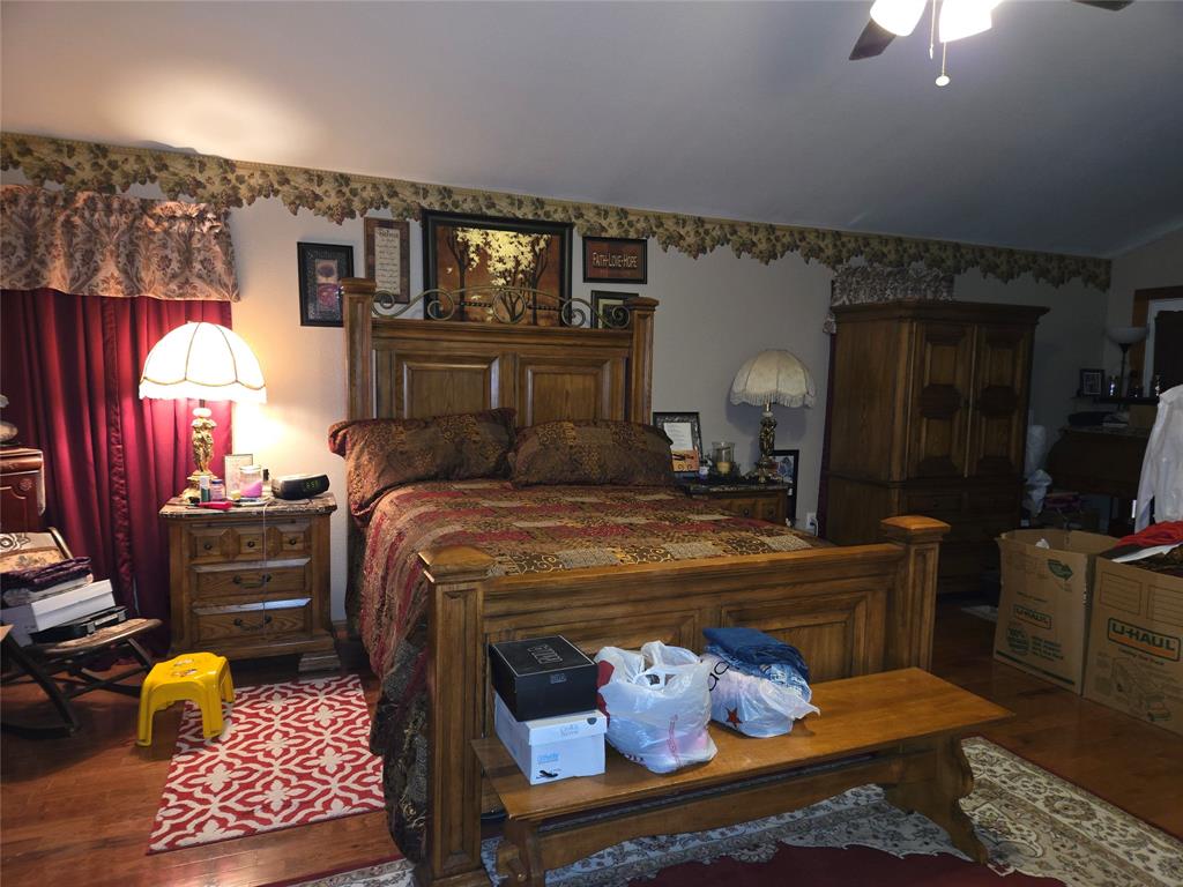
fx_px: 786
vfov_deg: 58.9
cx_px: 592
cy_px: 444
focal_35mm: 23
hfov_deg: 73.9
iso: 200
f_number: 1.8
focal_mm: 5.4
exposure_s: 1/12
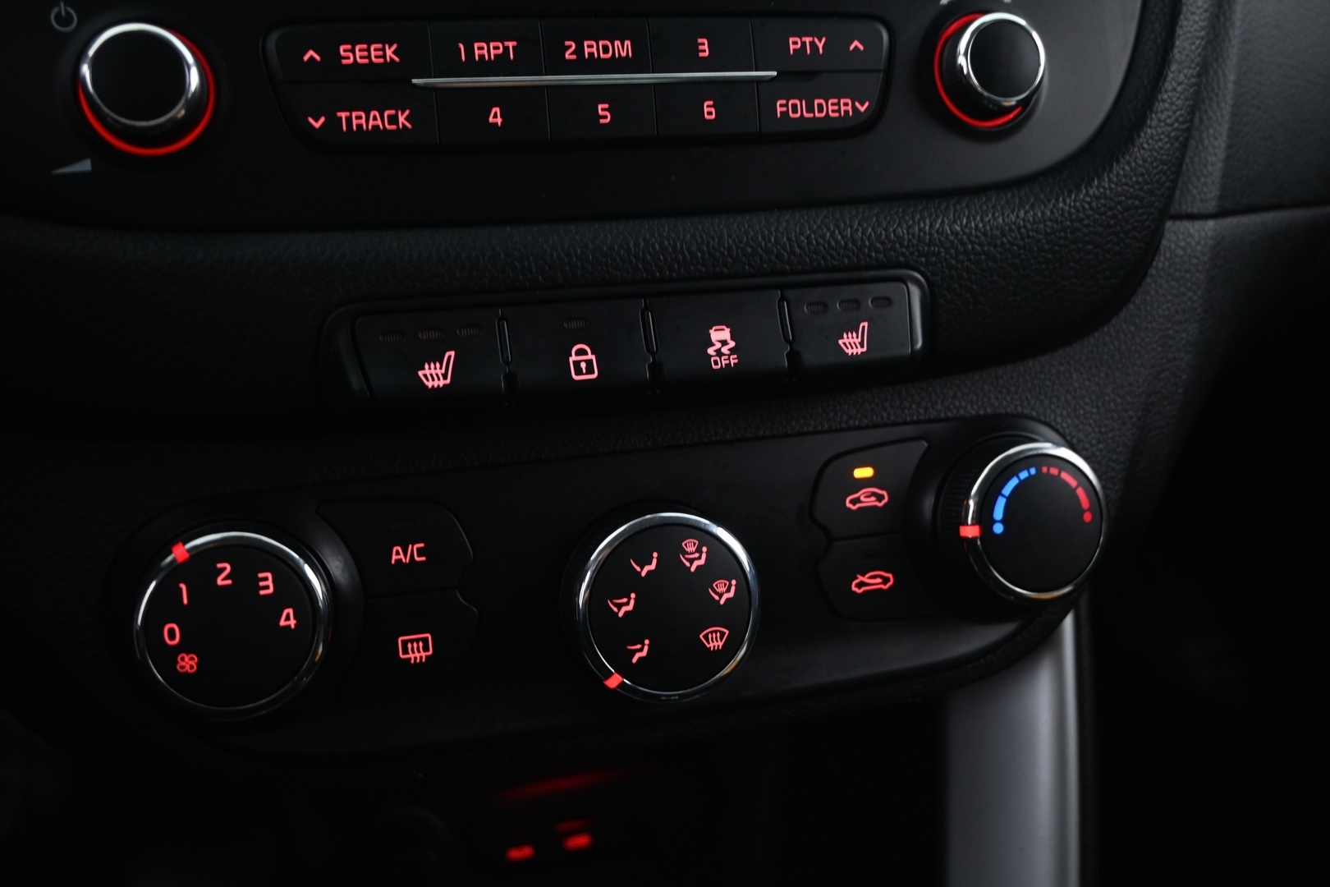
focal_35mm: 34
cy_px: 444
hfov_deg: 56.1
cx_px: 665
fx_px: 1247
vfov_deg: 39.1
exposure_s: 1/6
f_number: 4
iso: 1000
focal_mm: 22.5
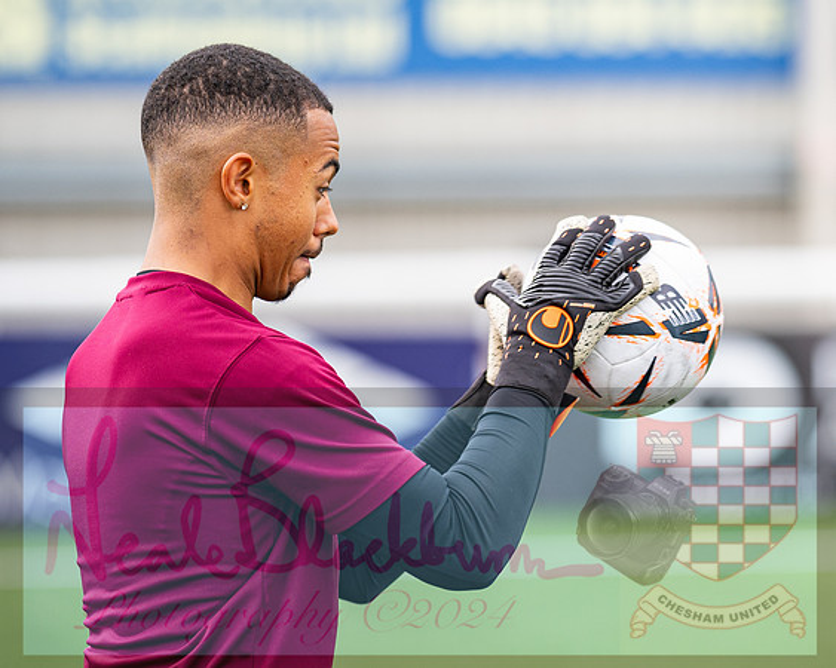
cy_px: 351
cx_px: 625
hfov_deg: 6.8
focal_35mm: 283
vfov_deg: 5.5
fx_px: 7012
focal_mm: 135
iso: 200
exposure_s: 1/1250
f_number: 1.9
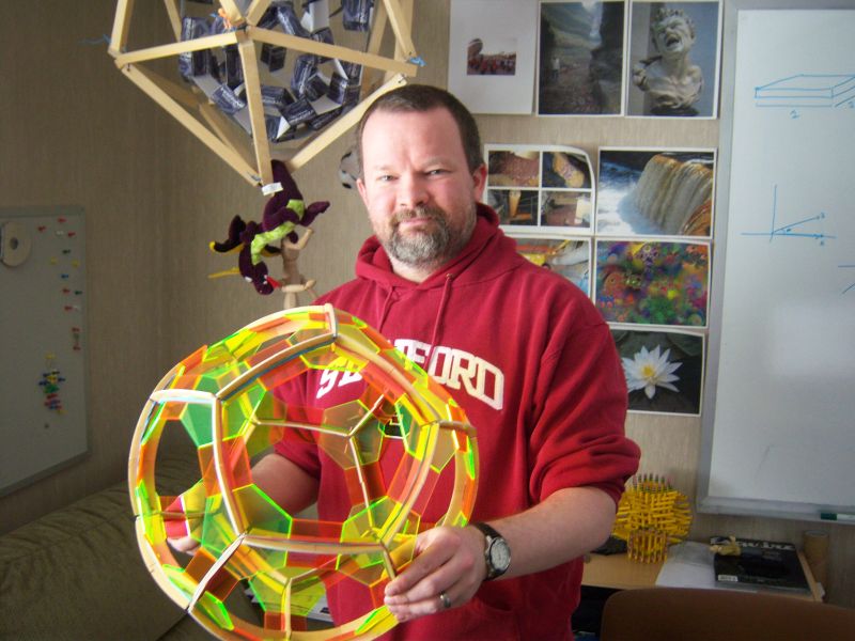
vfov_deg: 39.7
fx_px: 889
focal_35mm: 36
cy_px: 320
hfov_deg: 51.4
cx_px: 428
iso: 160
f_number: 2.8
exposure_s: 1/13
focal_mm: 7.5
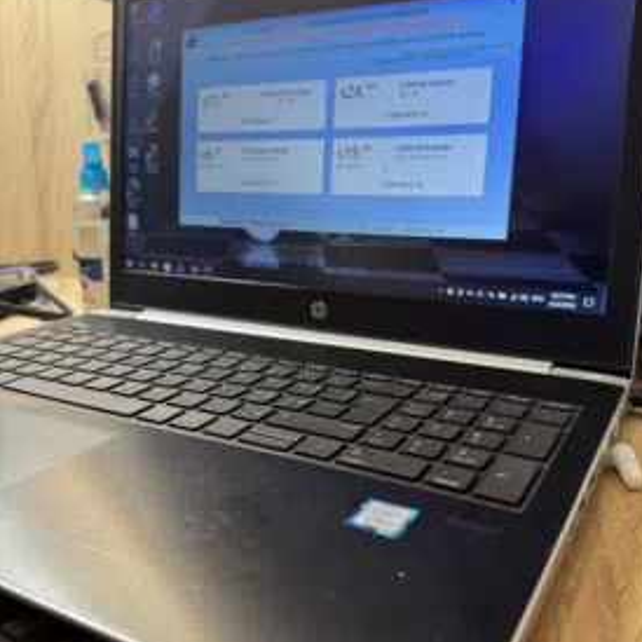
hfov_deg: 52.5
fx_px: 650
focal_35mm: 31
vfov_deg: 52.5
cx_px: 349
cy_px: 323
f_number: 1.78
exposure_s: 1/92
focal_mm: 6.76
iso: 200
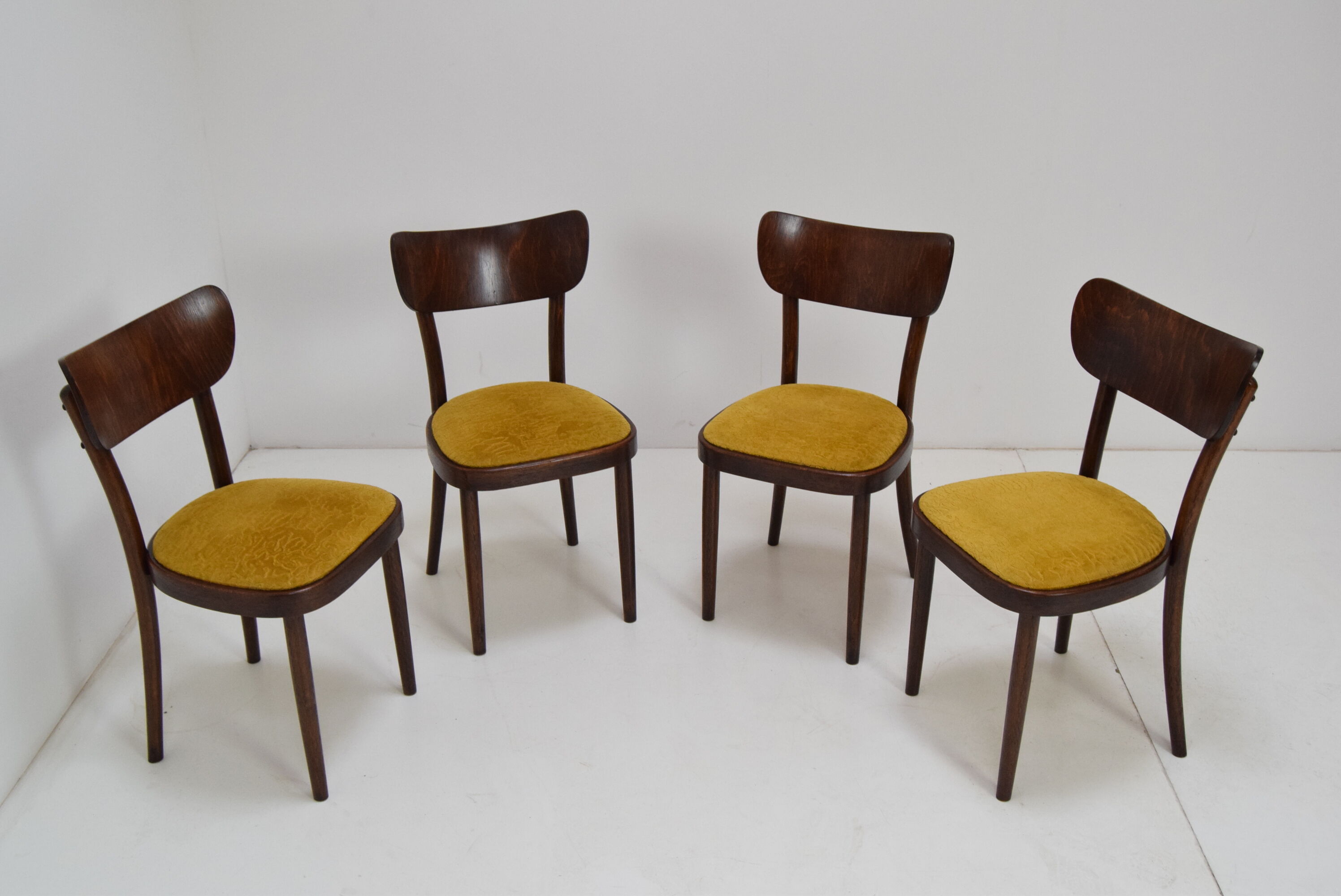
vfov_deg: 36.9
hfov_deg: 53.1
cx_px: 670
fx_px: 1342
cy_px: 448
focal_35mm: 36
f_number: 6.3
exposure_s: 1/160
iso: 1600
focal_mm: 24
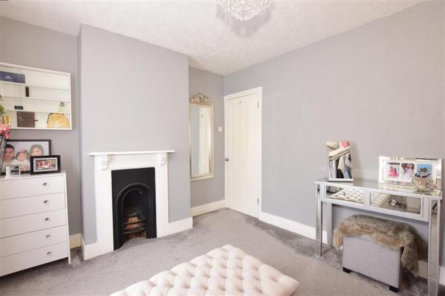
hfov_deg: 100.4
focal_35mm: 15
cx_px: 222
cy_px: 148
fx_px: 185
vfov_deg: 77.3
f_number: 5.6
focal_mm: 10
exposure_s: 1/4
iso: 400
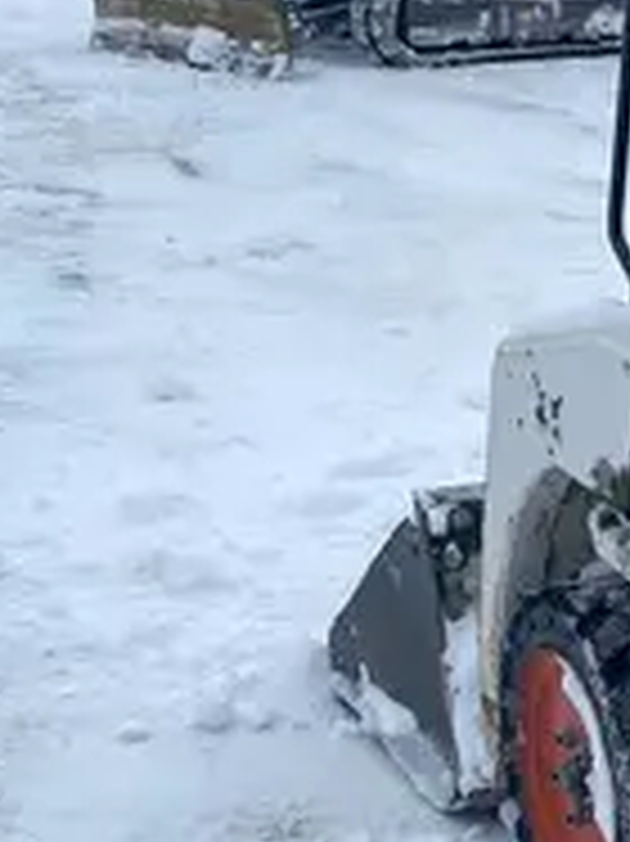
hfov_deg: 13.1
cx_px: 1134
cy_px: 588
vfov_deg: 19.2
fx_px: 2478
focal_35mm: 102
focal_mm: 4.25
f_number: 1.8
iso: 32
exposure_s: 1/1447
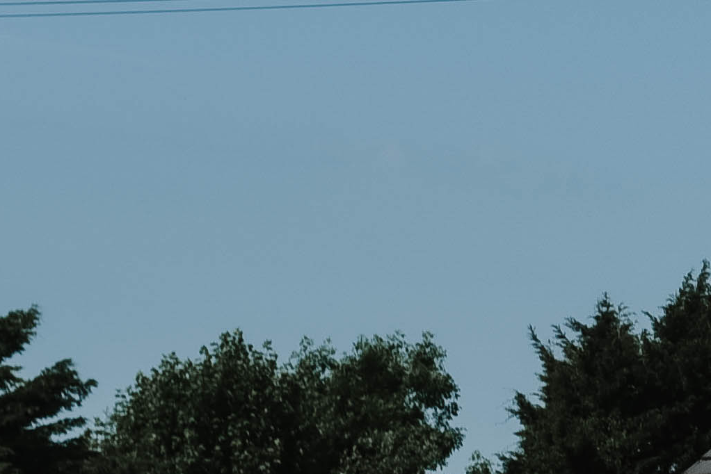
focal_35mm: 206
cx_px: 1713
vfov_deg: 6.7
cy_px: 234
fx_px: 4069
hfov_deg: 9.0
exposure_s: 1/4000
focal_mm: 35
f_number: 4.5
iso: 320
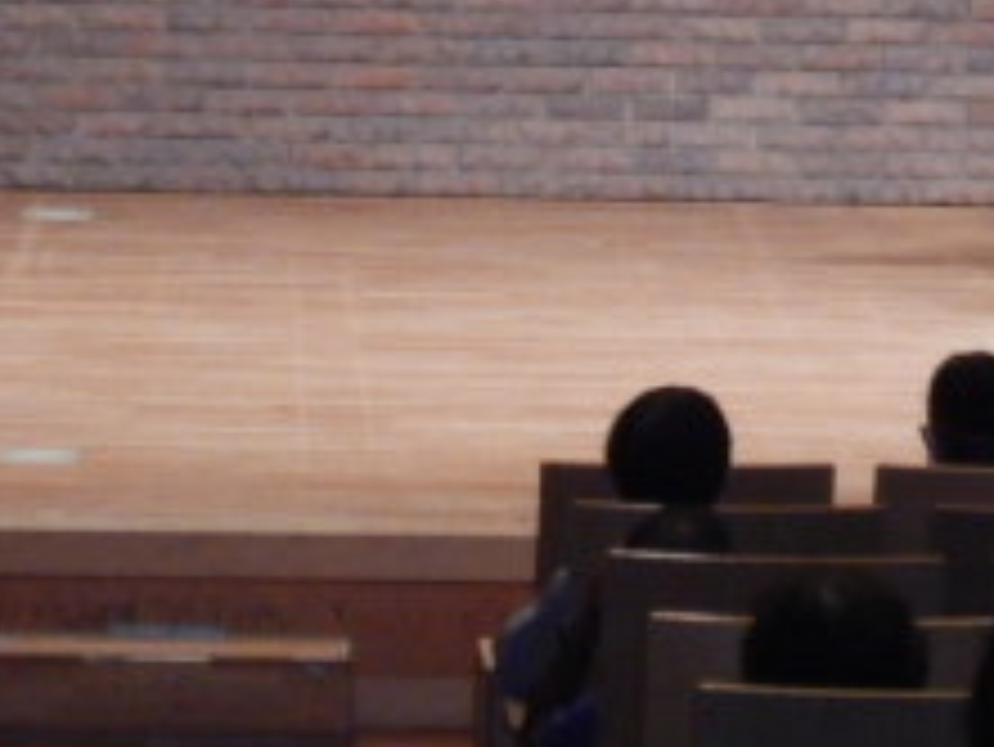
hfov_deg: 6.2
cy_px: 216
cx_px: 756
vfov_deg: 4.7
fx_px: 9165
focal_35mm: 319
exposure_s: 1/30
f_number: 4.8
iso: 800
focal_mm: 19.7
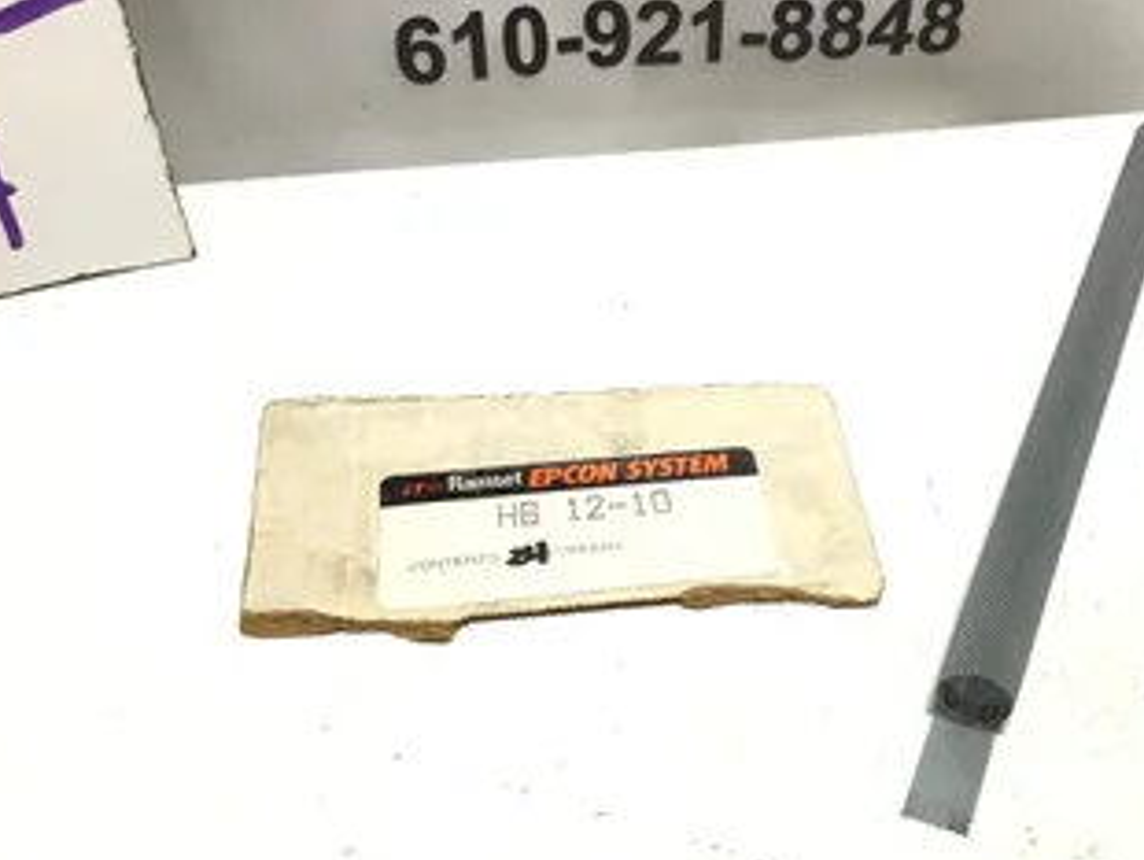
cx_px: 716
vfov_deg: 35.8
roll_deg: -1.4
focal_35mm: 40
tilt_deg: -44.4
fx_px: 1323
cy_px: 550
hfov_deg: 46.4
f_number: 2.4
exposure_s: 1/151
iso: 25
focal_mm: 3.3
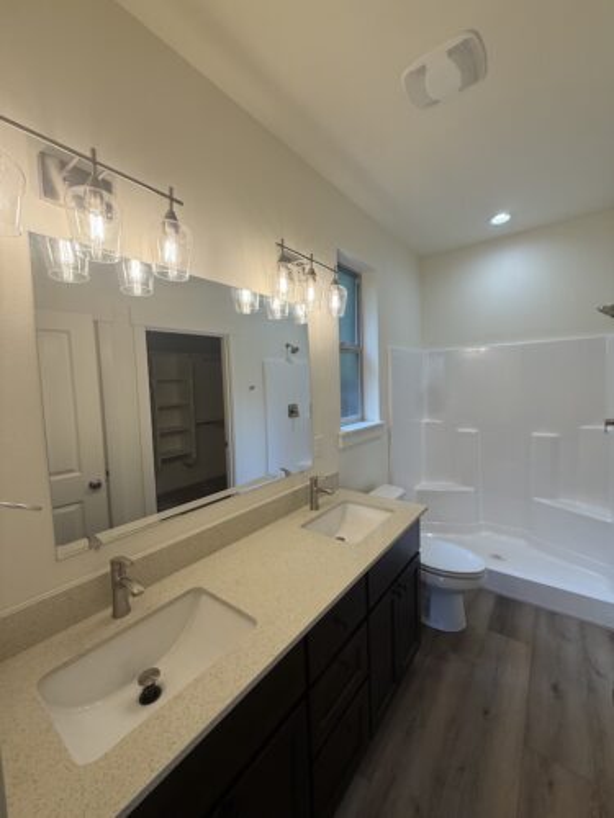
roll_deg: +1.8
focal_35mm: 14
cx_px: 307
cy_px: 409
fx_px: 331
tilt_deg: -4.0
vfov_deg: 102.1
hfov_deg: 85.7
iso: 64
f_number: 2.2
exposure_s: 1/120
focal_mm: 2.22
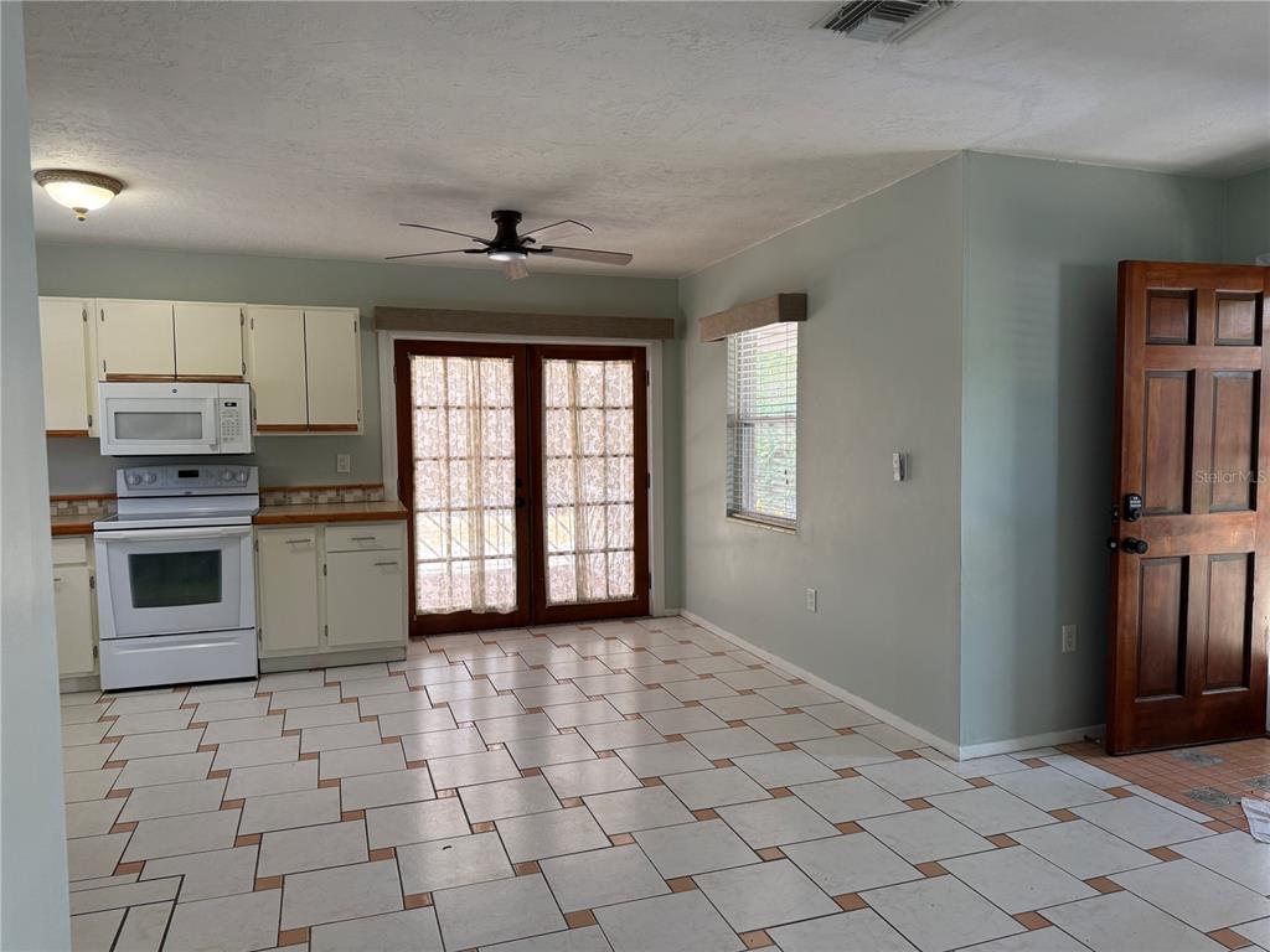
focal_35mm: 24
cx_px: 635
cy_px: 476
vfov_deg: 56.8
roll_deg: +0.4
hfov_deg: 71.6
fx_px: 881
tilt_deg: -3.6
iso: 160
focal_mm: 6.76
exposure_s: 1/120
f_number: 1.78
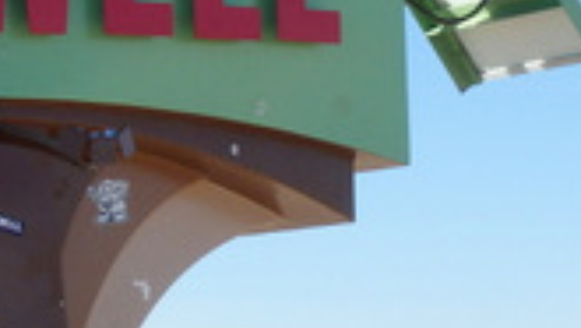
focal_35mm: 198
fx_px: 3052
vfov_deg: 6.1
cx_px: -123
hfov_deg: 10.7
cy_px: -203
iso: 125
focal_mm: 10.7
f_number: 5.3
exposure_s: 1/500
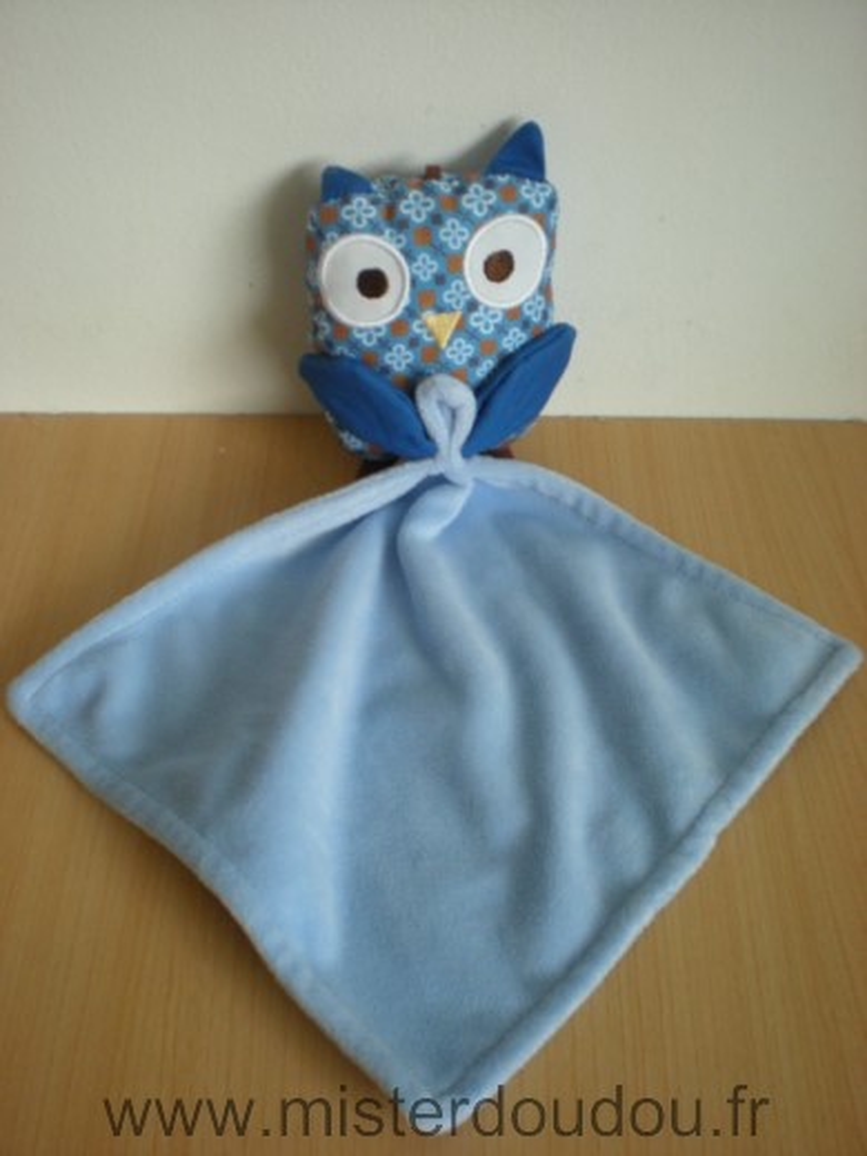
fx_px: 1269
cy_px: 578
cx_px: 434
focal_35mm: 38
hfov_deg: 37.7
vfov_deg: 49.0
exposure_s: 1/17.4
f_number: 3.1
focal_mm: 6.3
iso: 200
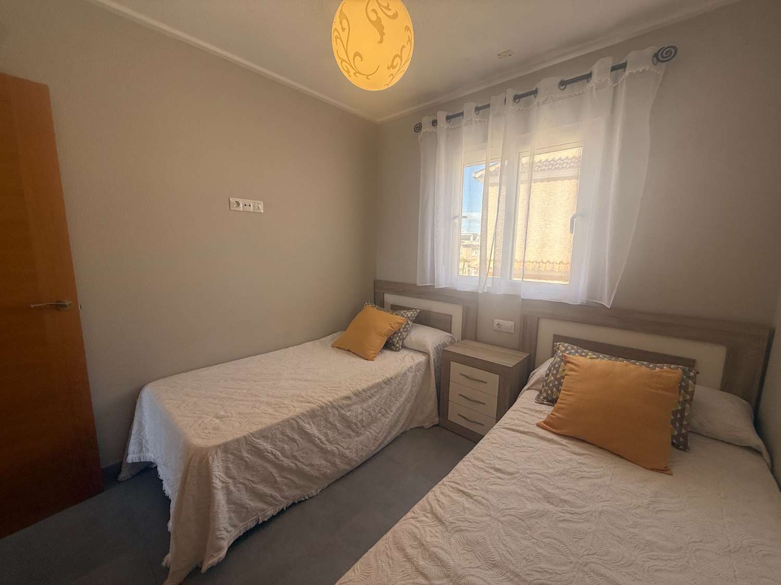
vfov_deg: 85.7
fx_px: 316
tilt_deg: -9.7
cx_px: 390
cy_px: 292
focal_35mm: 14
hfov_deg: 102.1
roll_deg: -1.1
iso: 64
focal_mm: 2.22
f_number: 2.2
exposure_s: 1/244
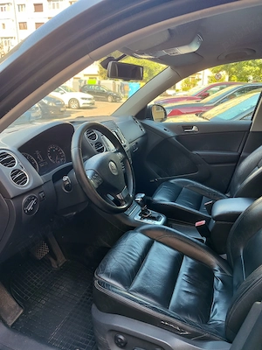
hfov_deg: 54.9
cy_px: 175
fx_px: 252
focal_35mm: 25
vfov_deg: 69.4
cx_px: 131
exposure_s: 1/50
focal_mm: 5.95
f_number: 1.89
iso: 51
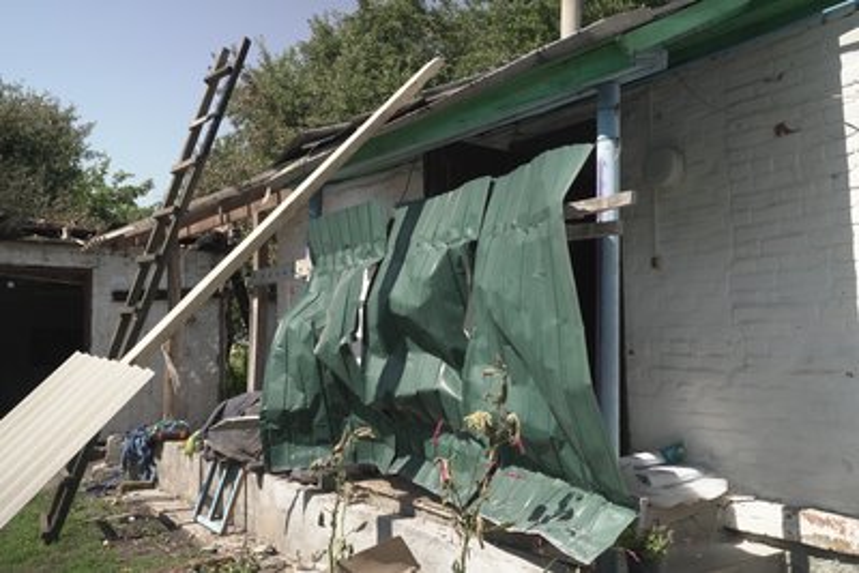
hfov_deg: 54.4
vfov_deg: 37.9
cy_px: 286
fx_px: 835
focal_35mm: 35
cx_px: 430
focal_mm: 35
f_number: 9
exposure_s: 1/125
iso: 1250
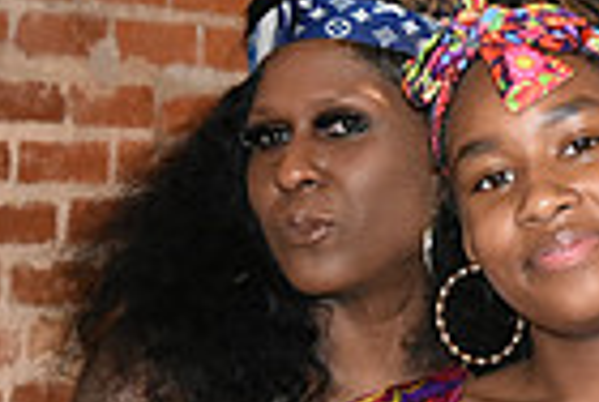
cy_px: 216
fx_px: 3203
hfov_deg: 10.5
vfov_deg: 7.2
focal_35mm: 192
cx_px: 685
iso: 6400
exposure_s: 1/60
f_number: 4.2
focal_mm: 31
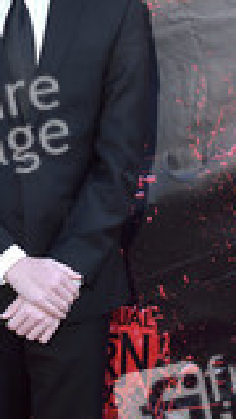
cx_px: 12
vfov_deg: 25.2
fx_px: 934
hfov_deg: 14.2
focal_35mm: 84
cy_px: 270
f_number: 6.3
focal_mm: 32
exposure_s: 1/250
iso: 250
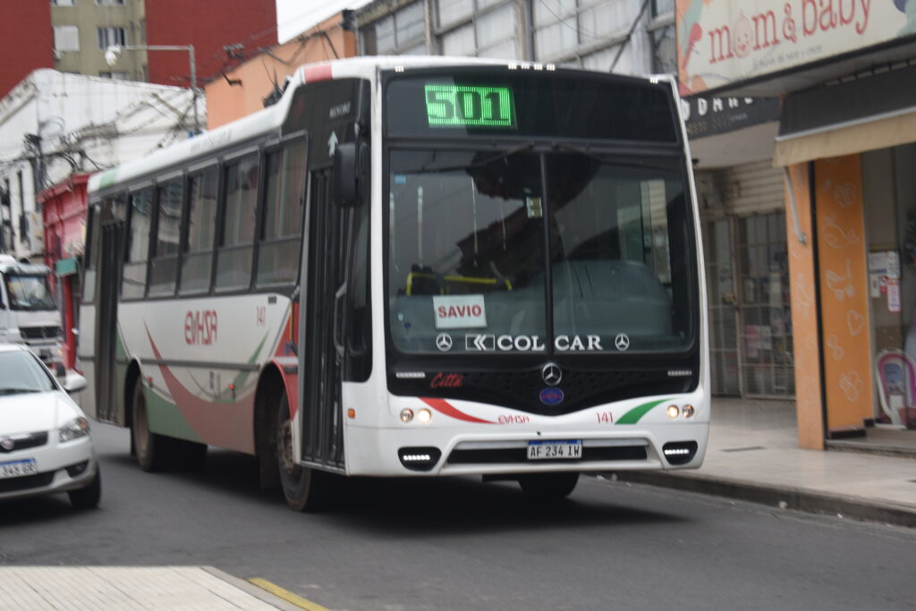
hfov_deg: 24.6
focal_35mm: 82
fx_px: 2099
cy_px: 306
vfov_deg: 16.6
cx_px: 458
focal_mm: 55
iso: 160
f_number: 5.6
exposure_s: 1/125
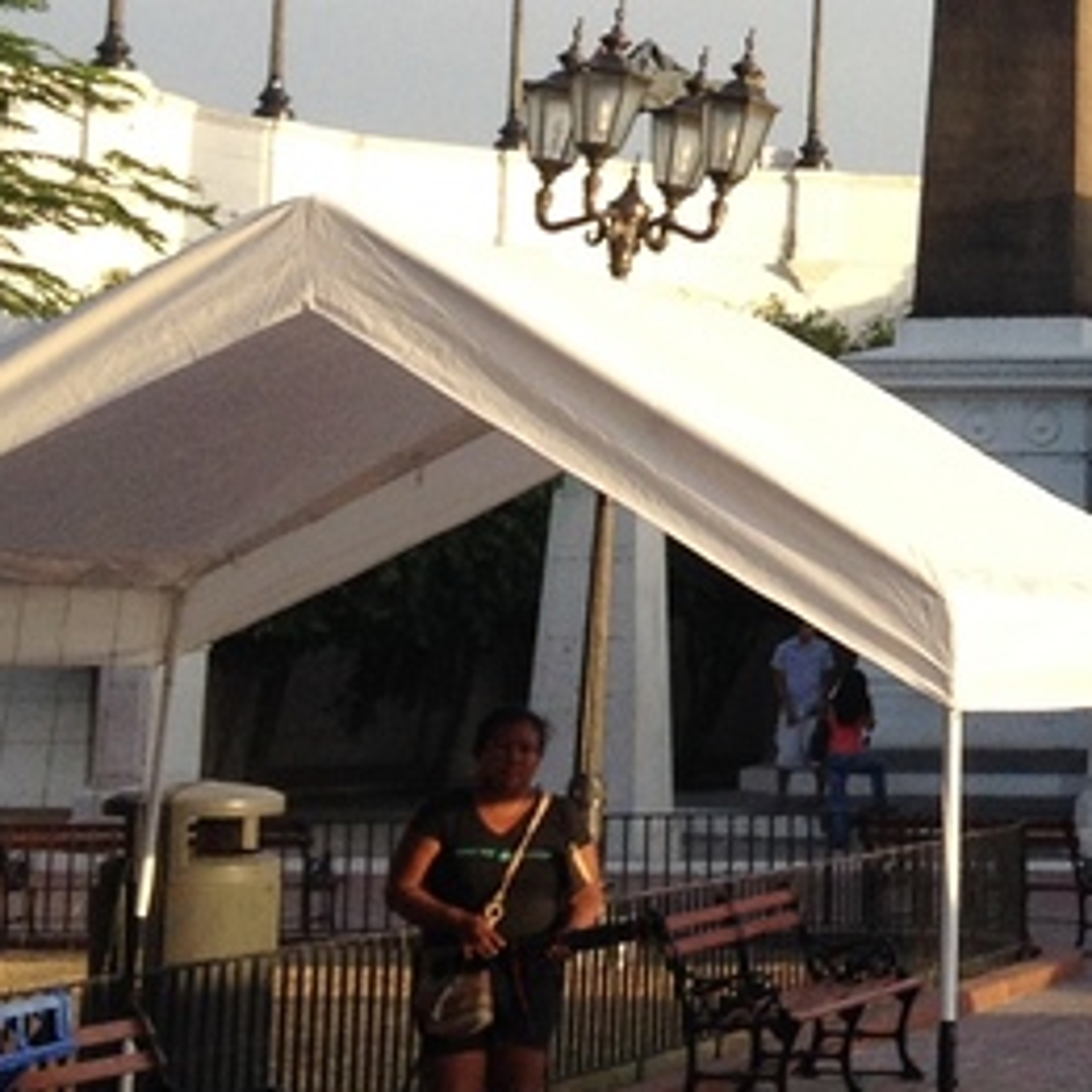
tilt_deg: +4.8
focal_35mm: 142
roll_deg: +0.1
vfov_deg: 12.2
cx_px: 1770
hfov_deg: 11.6
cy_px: 8
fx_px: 5068
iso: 50
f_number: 2.4
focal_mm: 4.28
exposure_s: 1/699
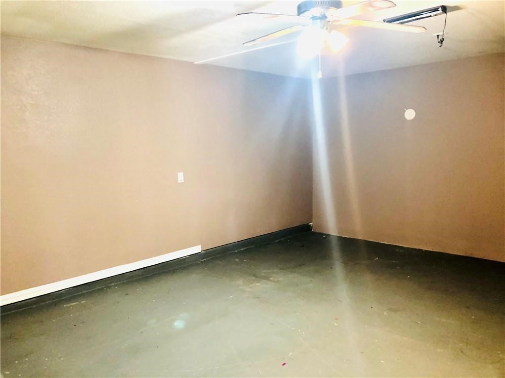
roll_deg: +1.0
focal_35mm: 28
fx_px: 408
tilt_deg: -4.7
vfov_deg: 49.7
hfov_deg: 63.4
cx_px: 252
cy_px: 189
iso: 400
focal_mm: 3.99
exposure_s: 1/30
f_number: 1.8
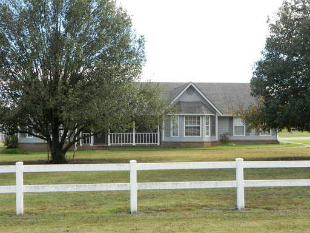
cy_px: 116
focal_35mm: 57
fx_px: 510
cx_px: 155
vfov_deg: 25.7
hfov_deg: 33.8
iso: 80
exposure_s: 1/160
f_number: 3.8
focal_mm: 10.2
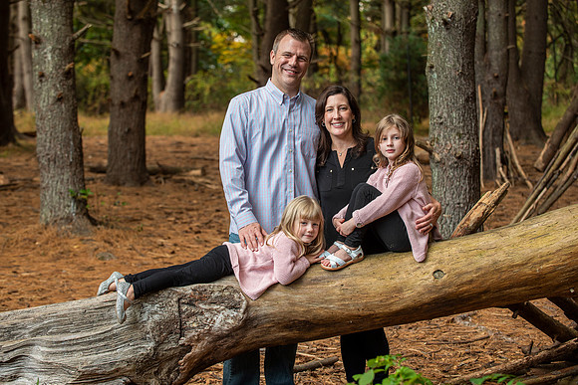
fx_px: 1450
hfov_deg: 22.5
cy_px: 183
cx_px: 275
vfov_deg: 15.2
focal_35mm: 90
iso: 250
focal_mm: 86
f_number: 4.5
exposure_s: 1/100
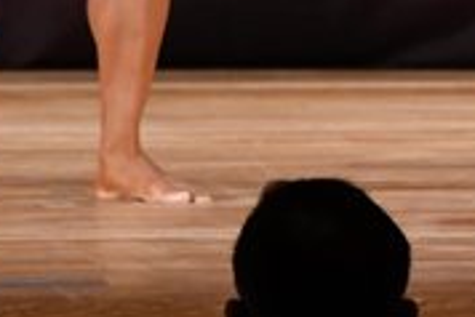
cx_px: 268
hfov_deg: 1.9
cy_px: -341
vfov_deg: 1.2
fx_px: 14644
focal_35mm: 1109
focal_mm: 170
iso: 3200
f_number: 5.6
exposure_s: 1/400
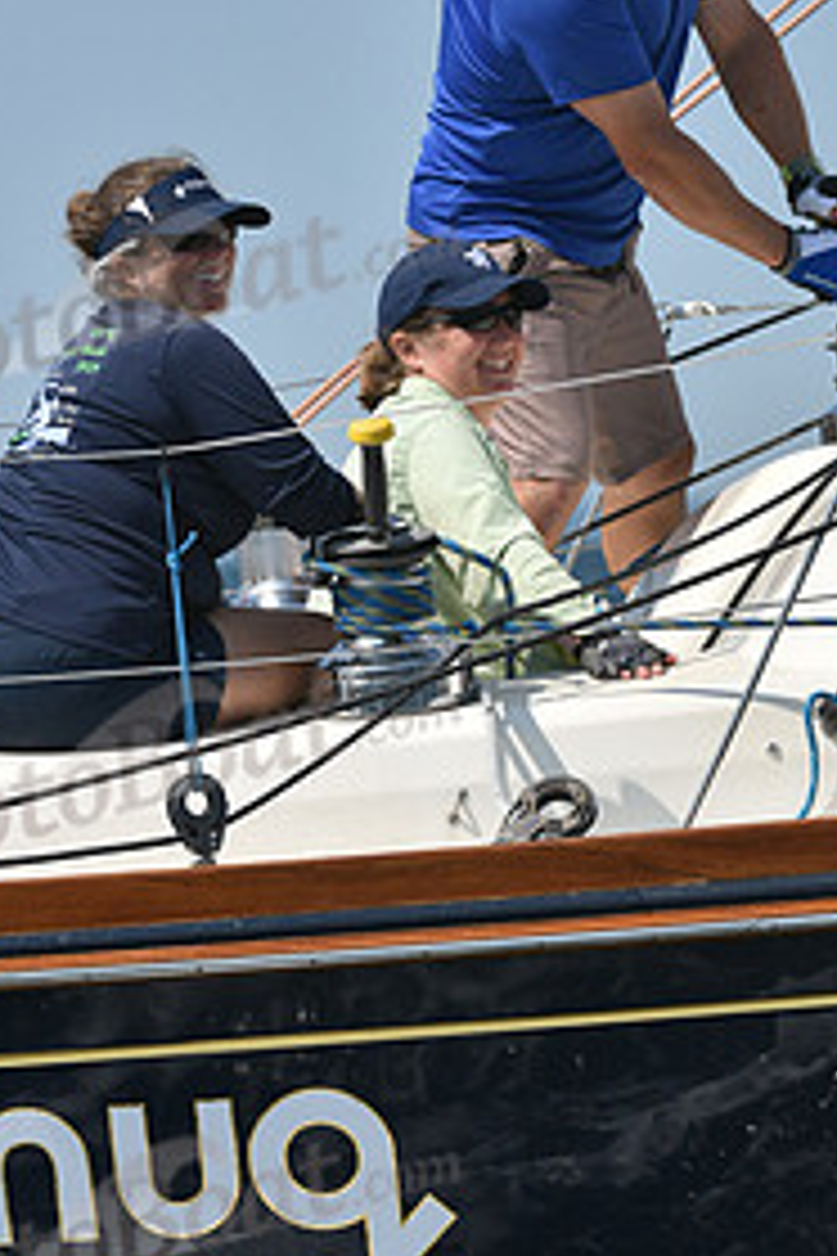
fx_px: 15239
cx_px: 695
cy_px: 477
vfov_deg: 4.7
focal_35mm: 437
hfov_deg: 3.1
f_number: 7.1
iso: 320
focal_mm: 210
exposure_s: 1/1600
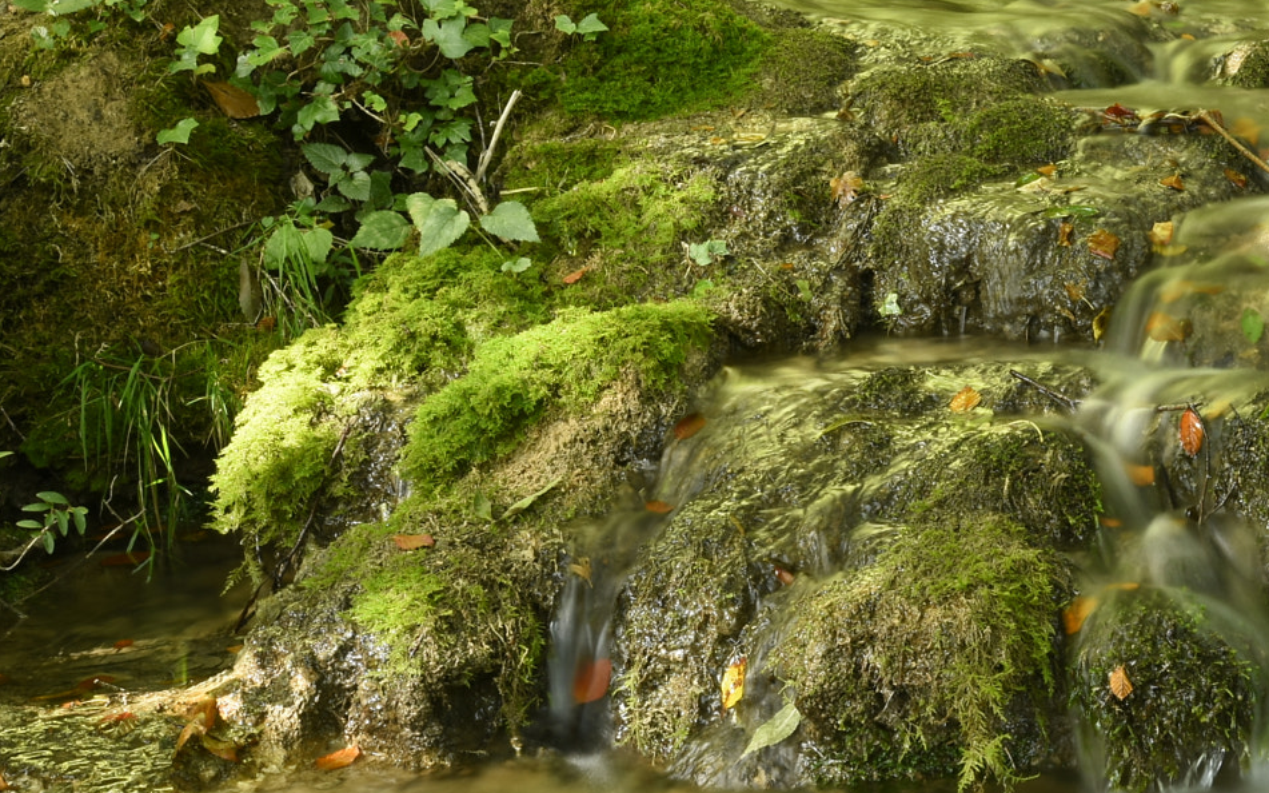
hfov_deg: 24.8
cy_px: 261
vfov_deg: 16.5
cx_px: 1297
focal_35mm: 79
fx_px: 2732
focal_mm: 24
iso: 100
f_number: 18
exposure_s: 4
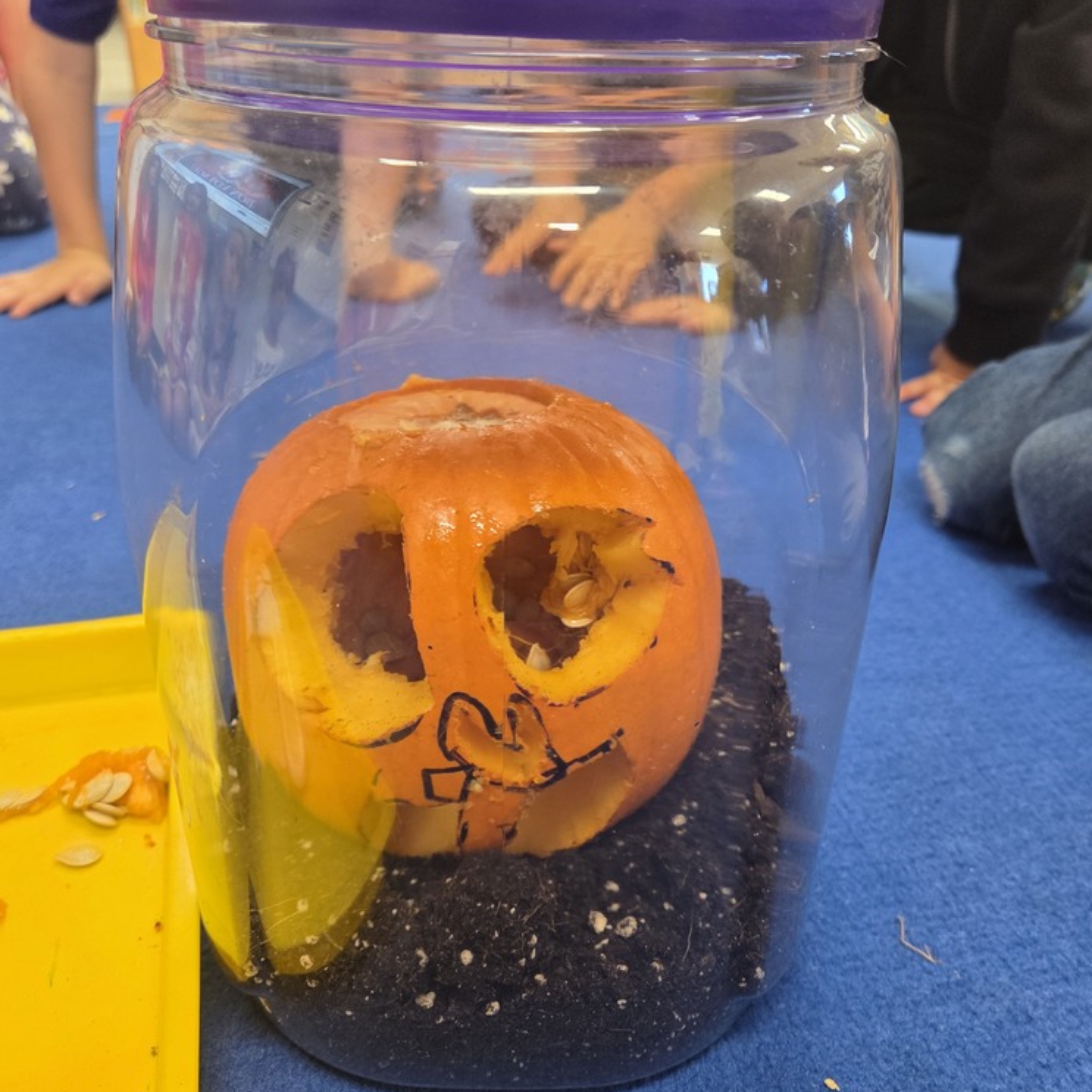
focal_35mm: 28
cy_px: 556
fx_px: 999
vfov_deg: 57.3
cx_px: 553
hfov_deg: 57.3
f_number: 1.8
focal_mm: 5.4
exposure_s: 1/120
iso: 320
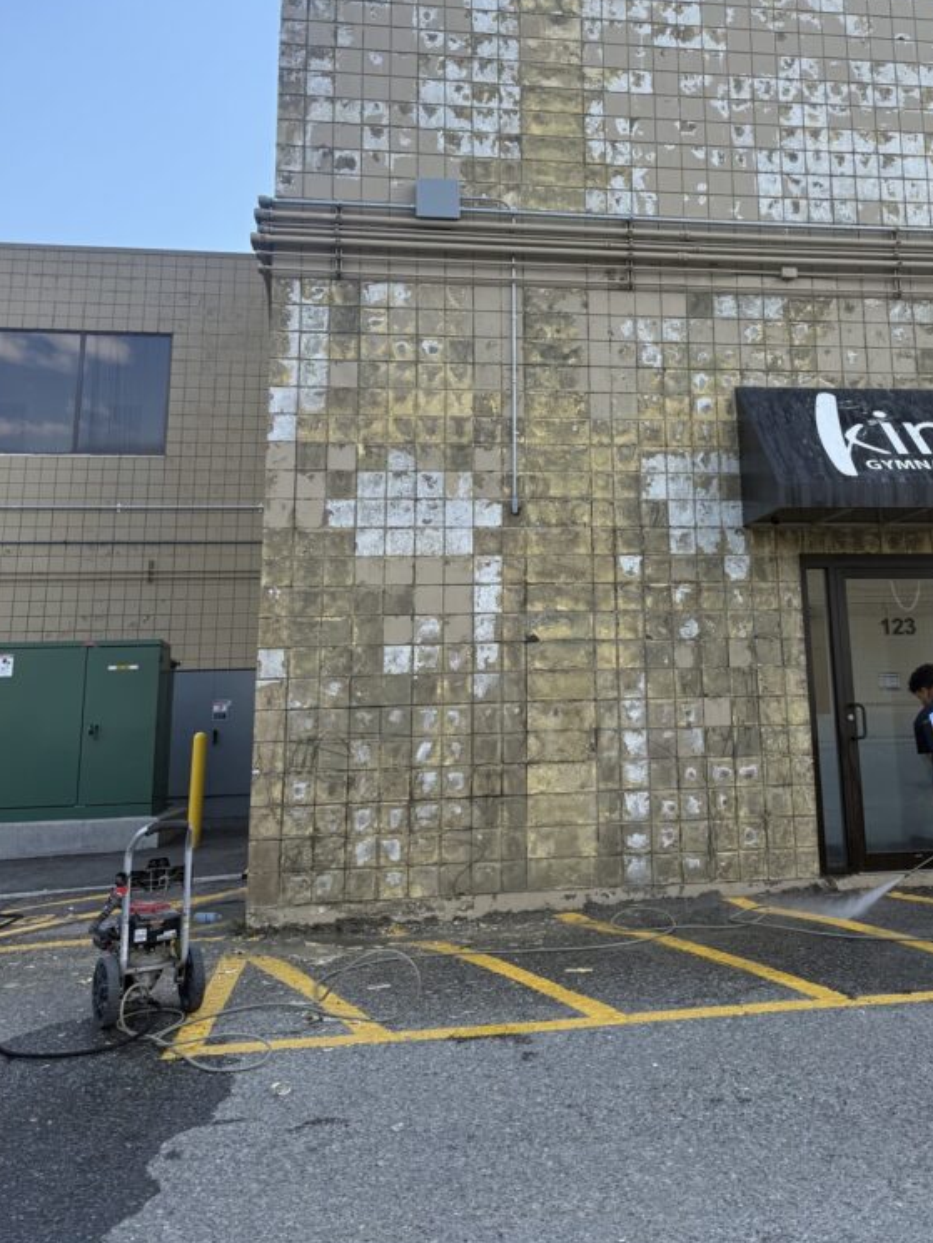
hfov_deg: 42.4
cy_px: 434
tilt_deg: +12.8
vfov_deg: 54.4
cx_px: 624
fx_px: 1186
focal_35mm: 33
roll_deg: +1.8
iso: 100
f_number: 1.78
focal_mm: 6.76
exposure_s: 1/2169
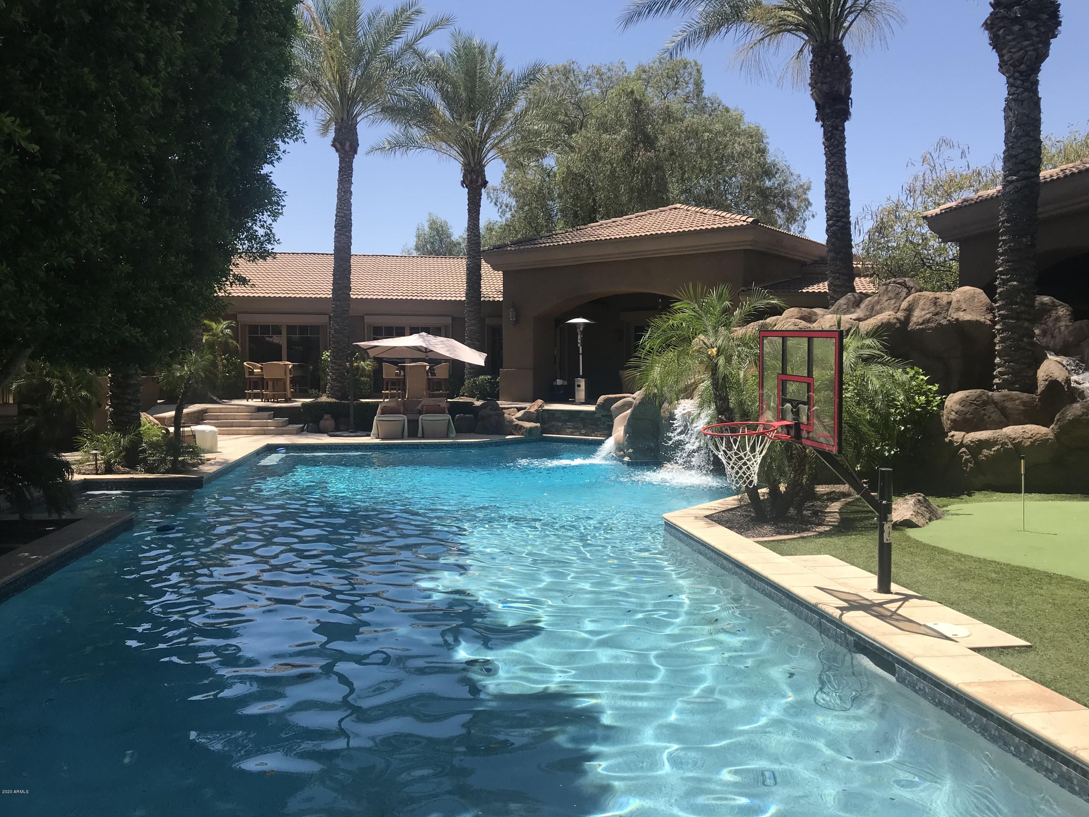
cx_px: 544
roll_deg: -0.1
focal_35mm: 28
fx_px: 881
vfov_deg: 49.7
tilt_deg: -0.4
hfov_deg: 63.4
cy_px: 408
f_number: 1.8
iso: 20
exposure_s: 1/1953
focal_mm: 3.99
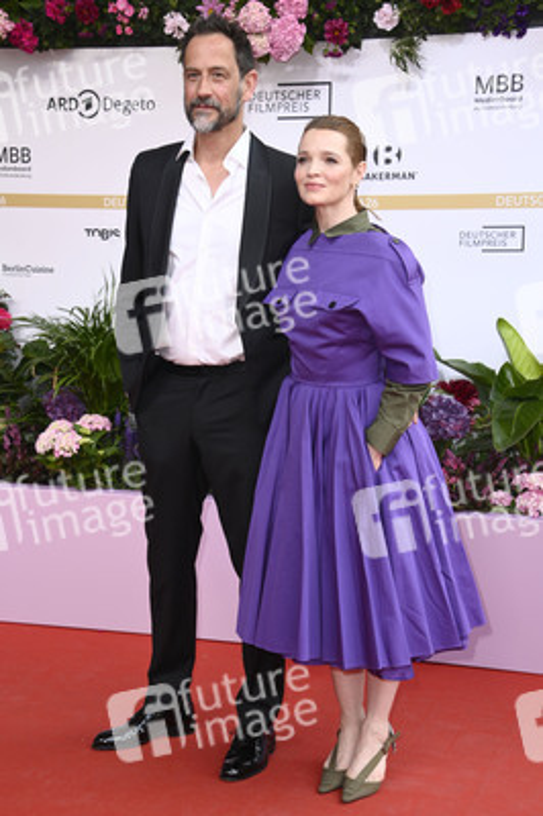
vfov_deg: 32.4
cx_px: 272
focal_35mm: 62
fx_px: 1405
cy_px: 408
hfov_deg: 21.9
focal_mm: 62
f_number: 5.6
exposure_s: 1/250
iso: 640
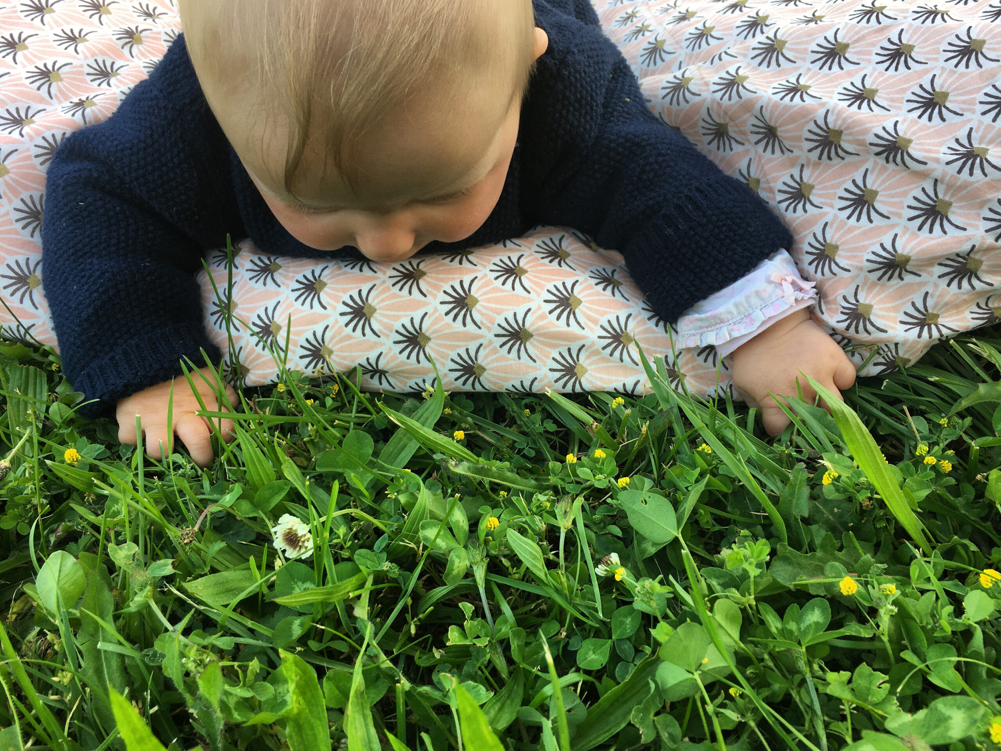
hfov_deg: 61.7
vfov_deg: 48.2
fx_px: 839
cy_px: 376
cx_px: 500
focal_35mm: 29
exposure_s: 1/124
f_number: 2.2
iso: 25
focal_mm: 4.15
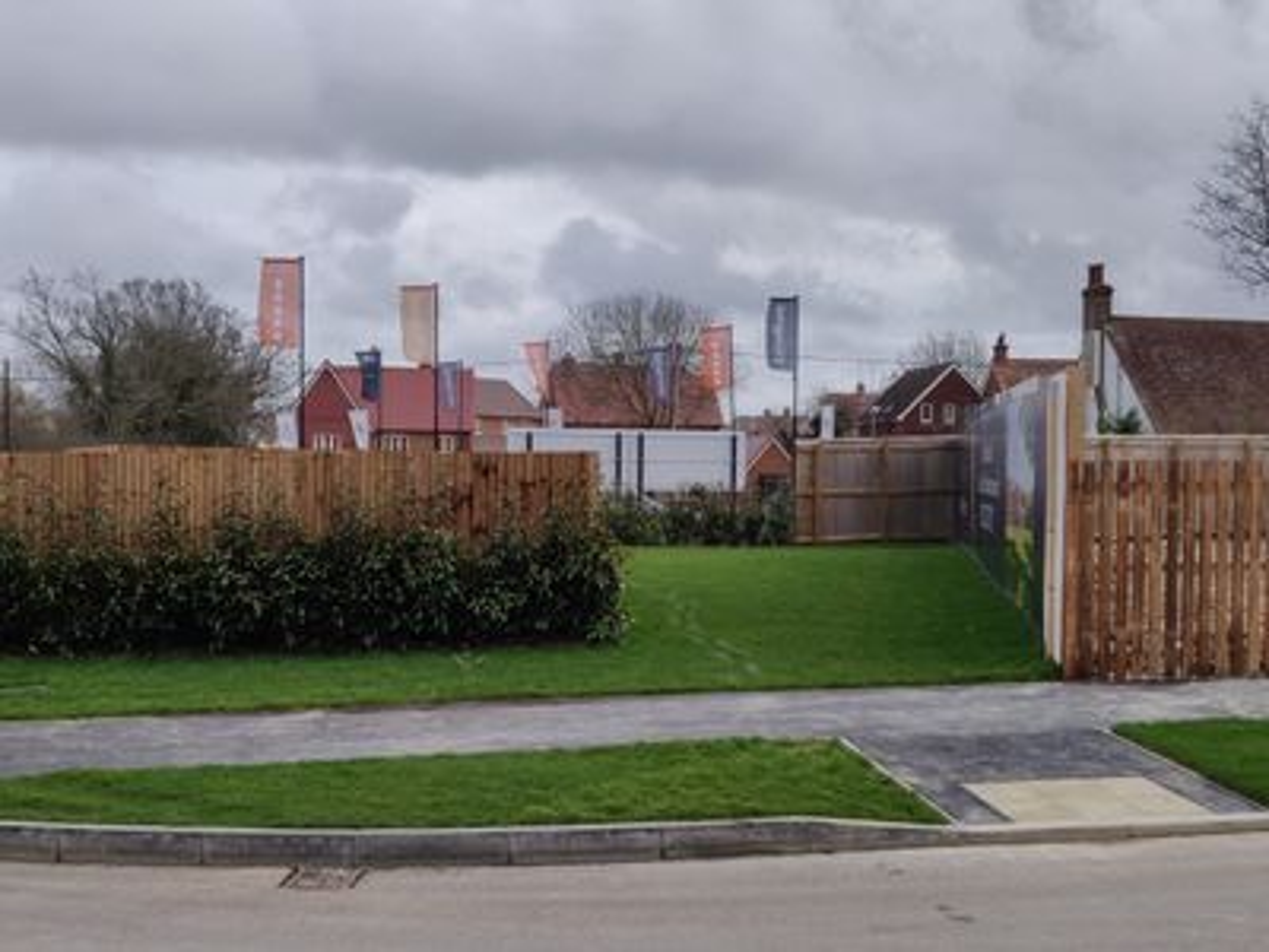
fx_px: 916
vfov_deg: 54.9
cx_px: 634
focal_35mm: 25
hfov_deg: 69.4
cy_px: 476
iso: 100
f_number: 1.7
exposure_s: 1/1435
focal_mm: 4.25
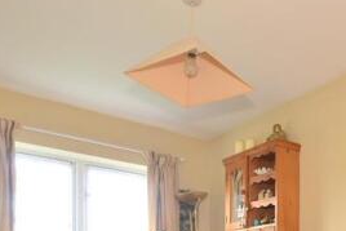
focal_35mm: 44
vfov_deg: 27.3
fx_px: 423
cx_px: 274
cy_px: 270
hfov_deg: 42.6
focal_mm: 12
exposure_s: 1/4
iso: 400
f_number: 10
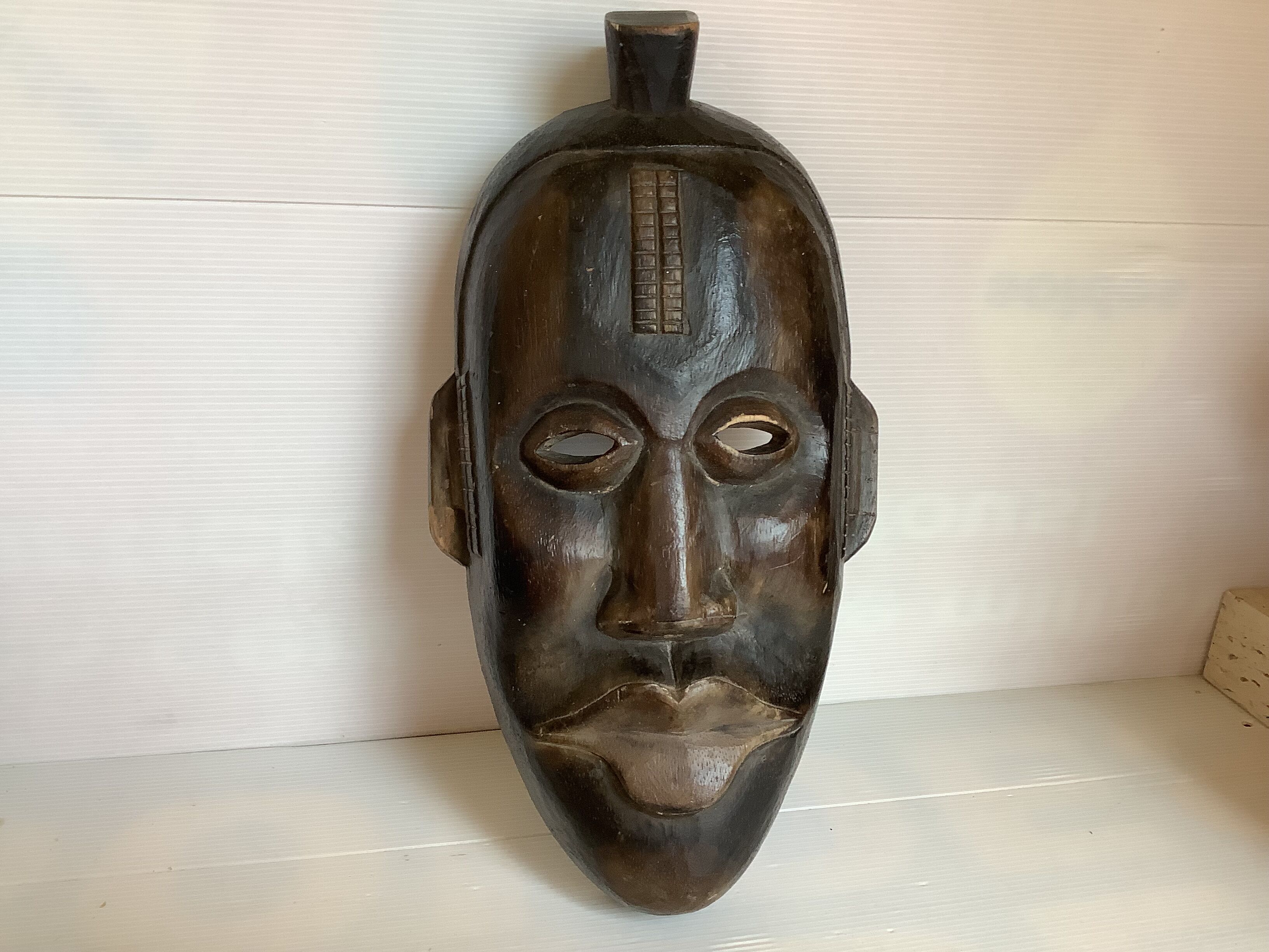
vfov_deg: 45.4
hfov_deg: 58.4
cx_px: 634
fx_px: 1136
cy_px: 476
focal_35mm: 31
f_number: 2.4
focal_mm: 3.3
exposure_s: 1/50
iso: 80
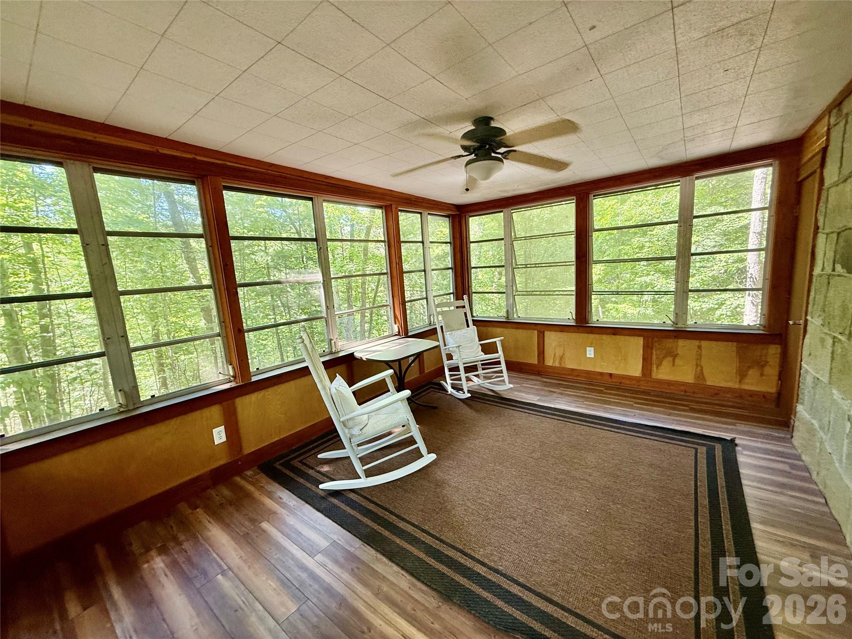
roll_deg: +4.8
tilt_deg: -8.8
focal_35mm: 14
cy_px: 320
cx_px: 426
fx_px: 345
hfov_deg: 102.1
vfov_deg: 85.7
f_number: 2.2
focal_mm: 2.22
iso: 160
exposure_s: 1/99
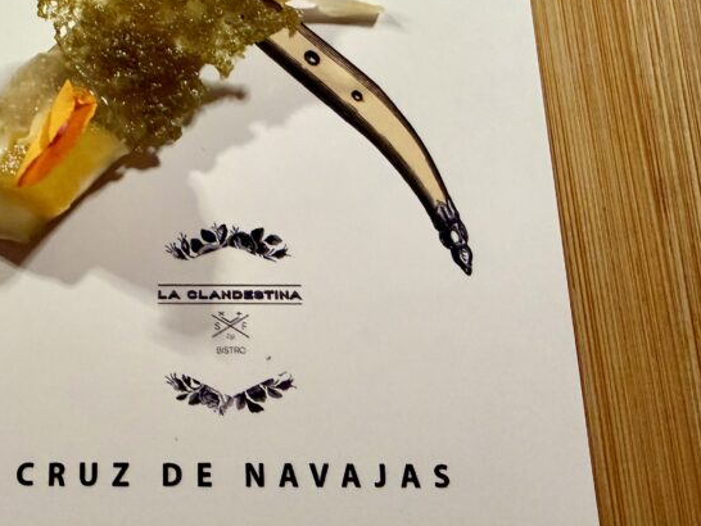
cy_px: 106
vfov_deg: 31.4
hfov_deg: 41.4
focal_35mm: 45
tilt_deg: -71.6
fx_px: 912
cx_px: 223
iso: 500
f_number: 2.2
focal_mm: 2.22
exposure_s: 1/50
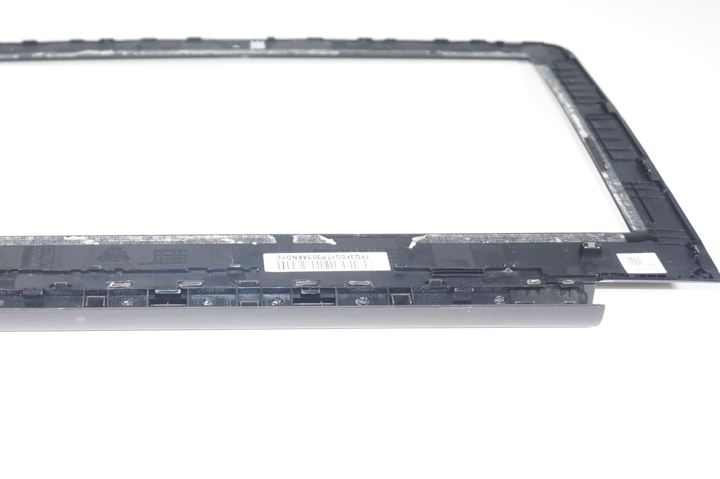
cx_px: 237
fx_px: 1099
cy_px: 232
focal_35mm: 55
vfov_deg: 24.6
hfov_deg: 35.9
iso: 500
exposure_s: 1/50
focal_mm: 26
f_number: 5
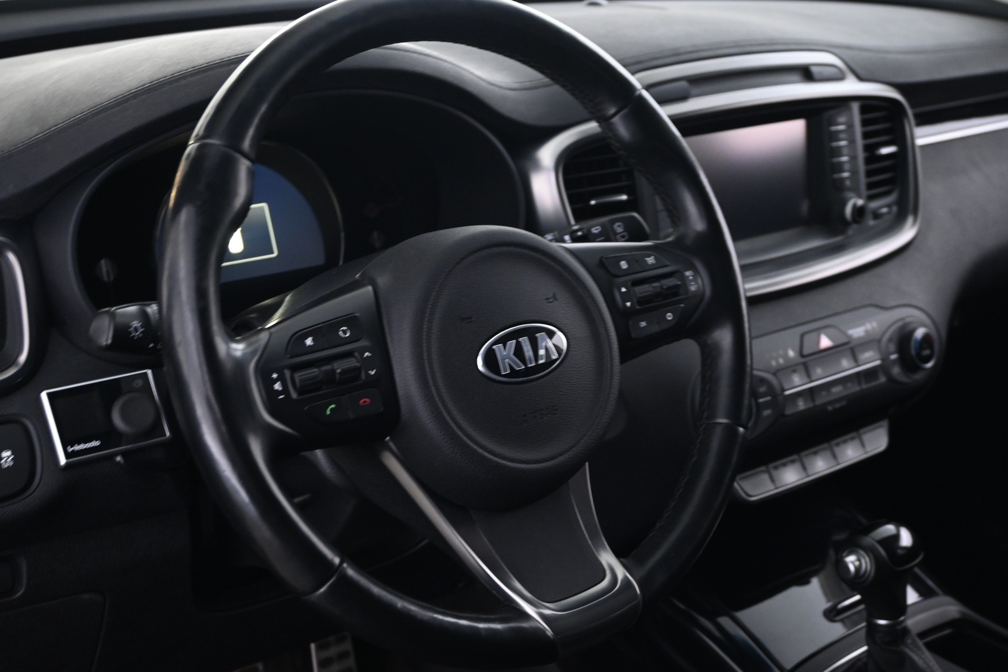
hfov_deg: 43.6
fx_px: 1260
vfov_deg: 29.9
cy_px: 336
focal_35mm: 45
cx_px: 504
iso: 1600
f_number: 4.8
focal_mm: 30
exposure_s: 1/8
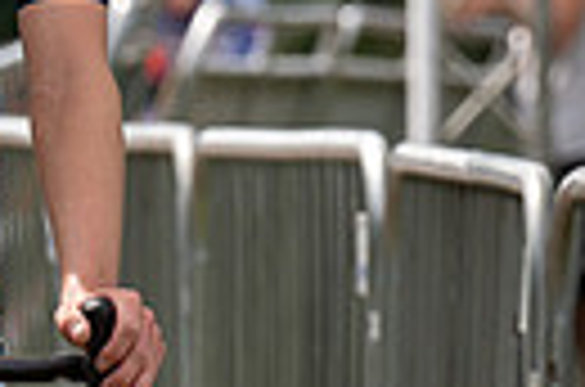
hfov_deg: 2.0
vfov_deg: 1.3
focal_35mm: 1033
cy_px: -215
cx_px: -99
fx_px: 16745
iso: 100
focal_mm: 154
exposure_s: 1/800
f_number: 4.5
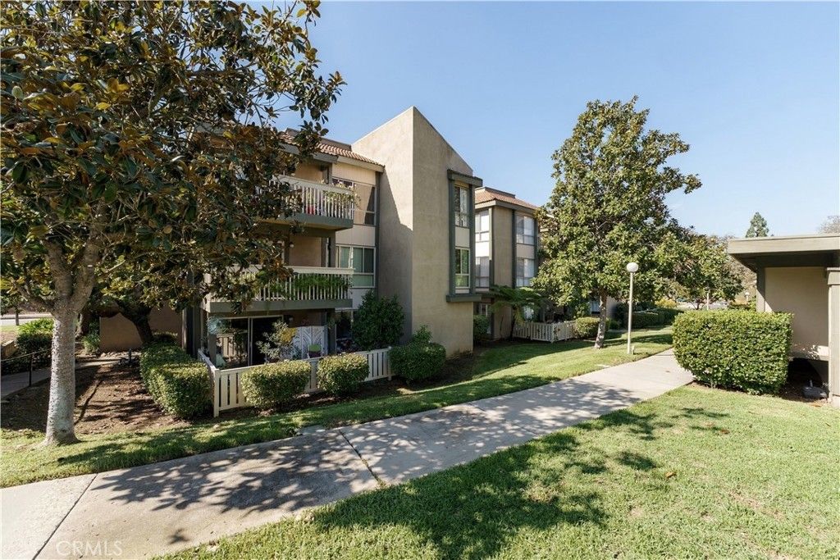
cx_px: 420
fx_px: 327
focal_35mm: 14
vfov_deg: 81.2
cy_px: 280
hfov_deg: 104.2
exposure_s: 1/400
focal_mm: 14
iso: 320
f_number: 7.1
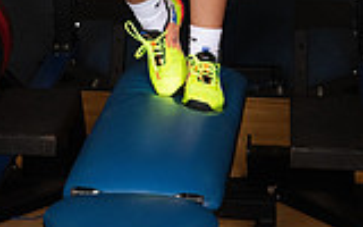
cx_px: 182
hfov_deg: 15.8
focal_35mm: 132
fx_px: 1306
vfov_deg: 9.2
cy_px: -263
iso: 800
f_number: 7.1
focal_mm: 46
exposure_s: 1/250
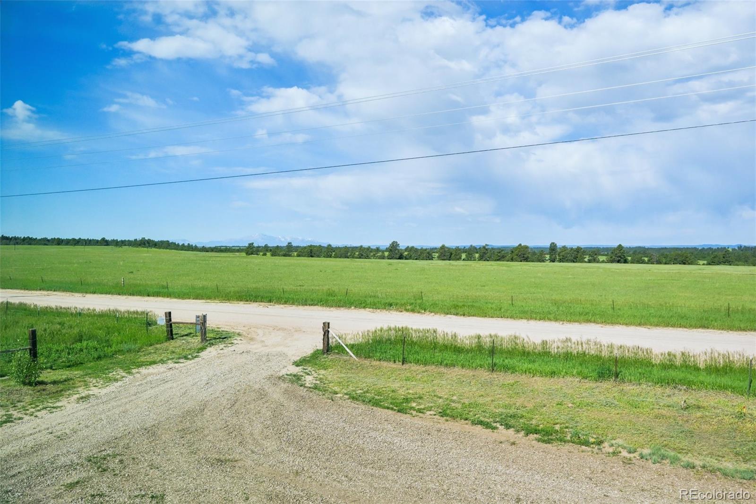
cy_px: 252
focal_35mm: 30
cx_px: 378
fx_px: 630
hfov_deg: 61.9
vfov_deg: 43.6
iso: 400
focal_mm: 30
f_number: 8
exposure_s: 1/3200
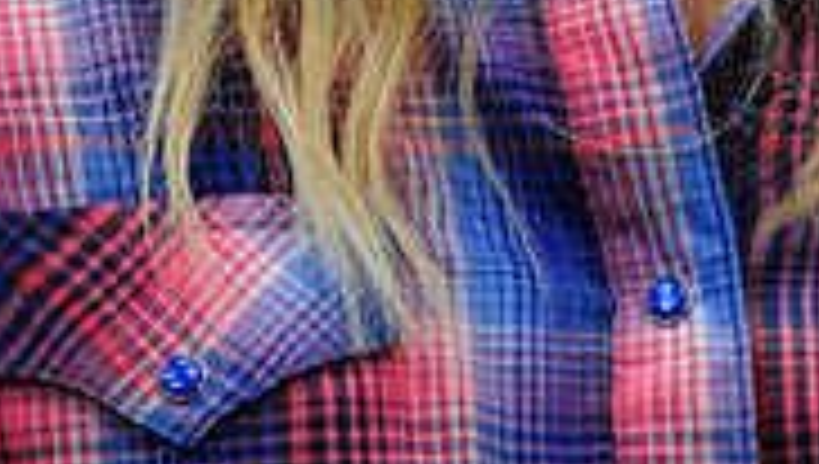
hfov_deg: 3.9
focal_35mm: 549
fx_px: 11940
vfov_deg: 2.2
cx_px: 623
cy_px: -676
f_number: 4.2
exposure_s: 1/125
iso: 640
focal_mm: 110
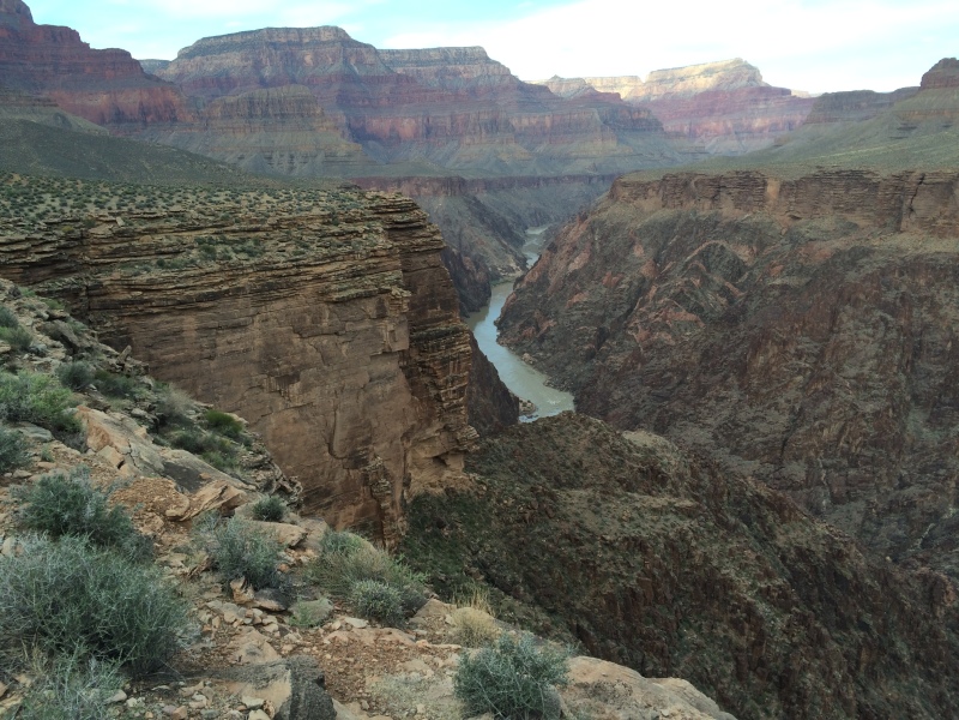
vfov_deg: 48.2
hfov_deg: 61.7
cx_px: 480
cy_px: 360
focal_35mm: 29
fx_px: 803
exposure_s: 1/500
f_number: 2.2
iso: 32
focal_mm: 4.15
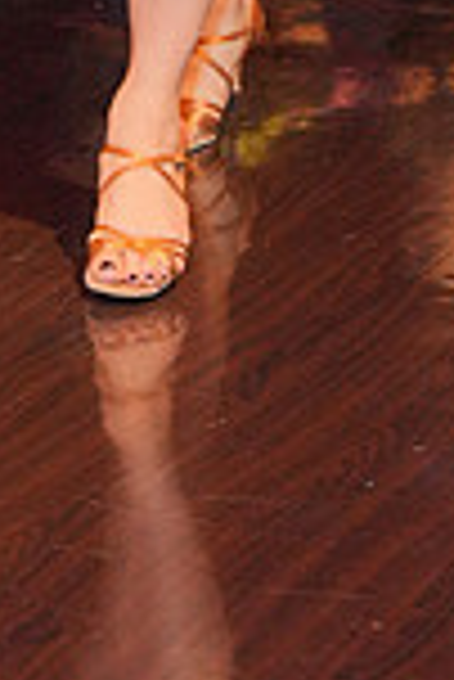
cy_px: -536
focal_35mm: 231
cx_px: -119
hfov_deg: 5.9
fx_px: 4359
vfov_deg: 8.6
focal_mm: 60
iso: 4000
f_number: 4
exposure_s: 1/125
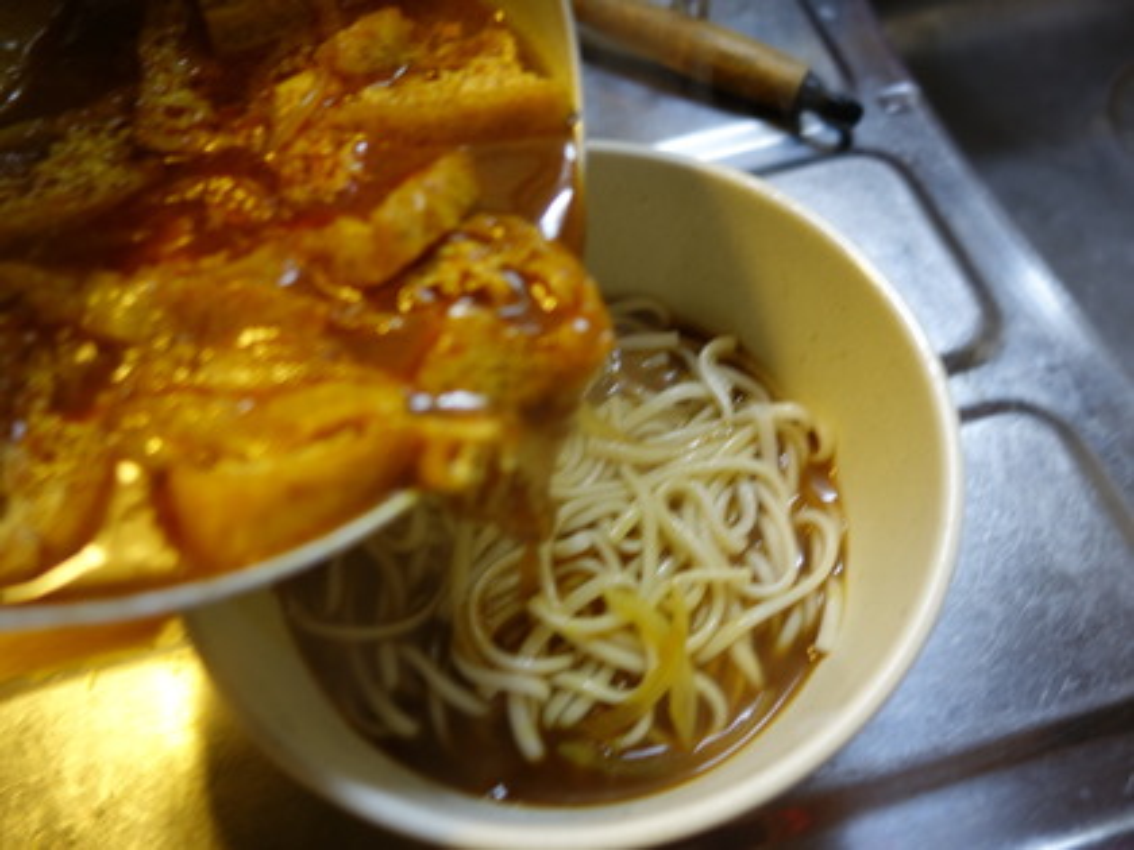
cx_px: 567
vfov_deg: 49.7
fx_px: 917
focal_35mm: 28
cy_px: 425
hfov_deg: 63.4
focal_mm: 10.4
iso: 160
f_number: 1.8
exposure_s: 1/30
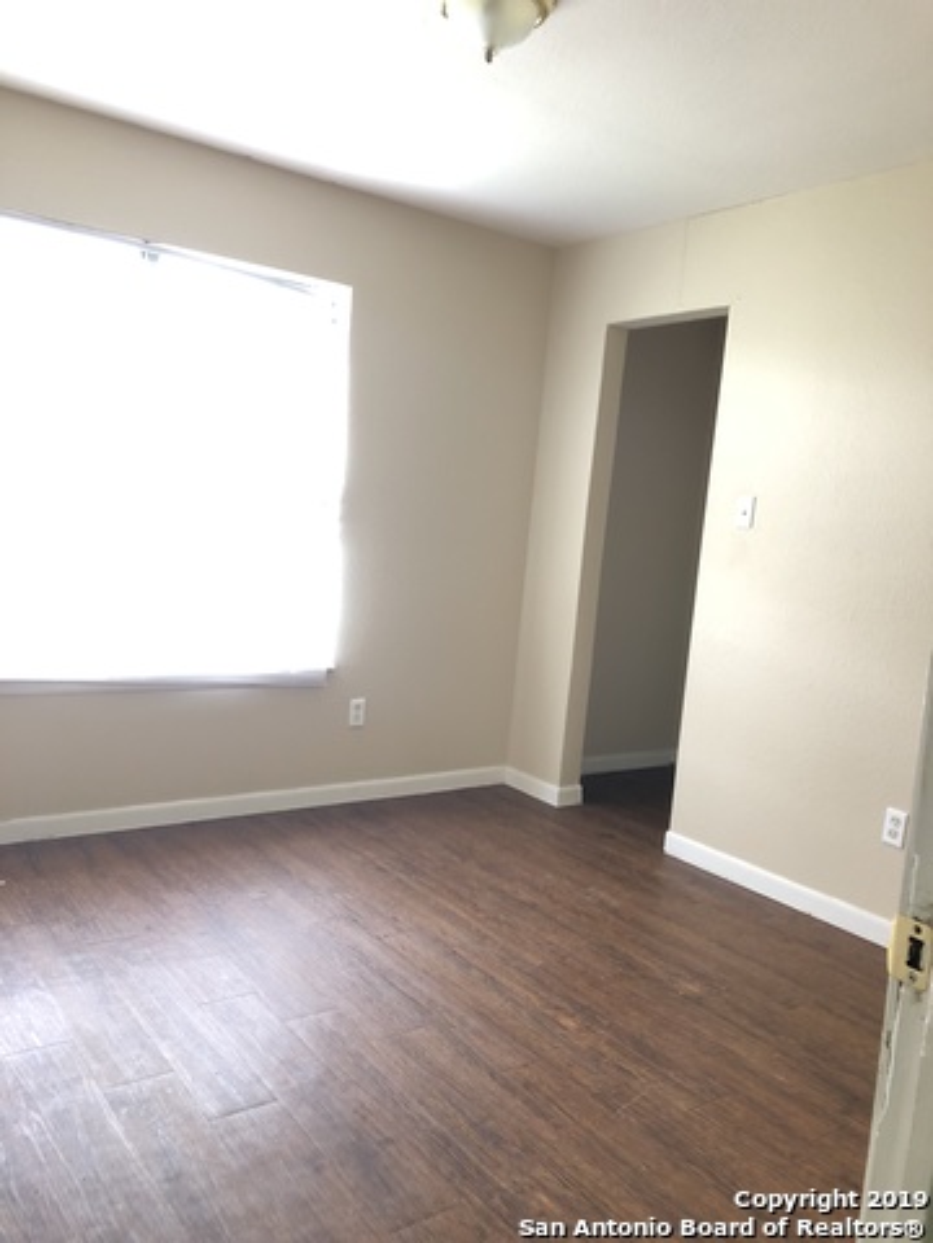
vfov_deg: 63.4
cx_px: 466
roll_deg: -3.5
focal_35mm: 28
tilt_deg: -6.1
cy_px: 622
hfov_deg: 49.7
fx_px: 1006
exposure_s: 1/15
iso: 80
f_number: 1.8
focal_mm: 3.99
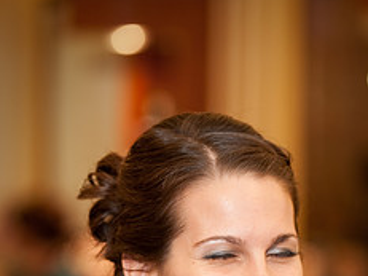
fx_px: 2189
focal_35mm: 206
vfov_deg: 7.1
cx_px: 211
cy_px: 343
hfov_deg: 9.6
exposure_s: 1/60
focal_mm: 110
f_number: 2.8
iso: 250
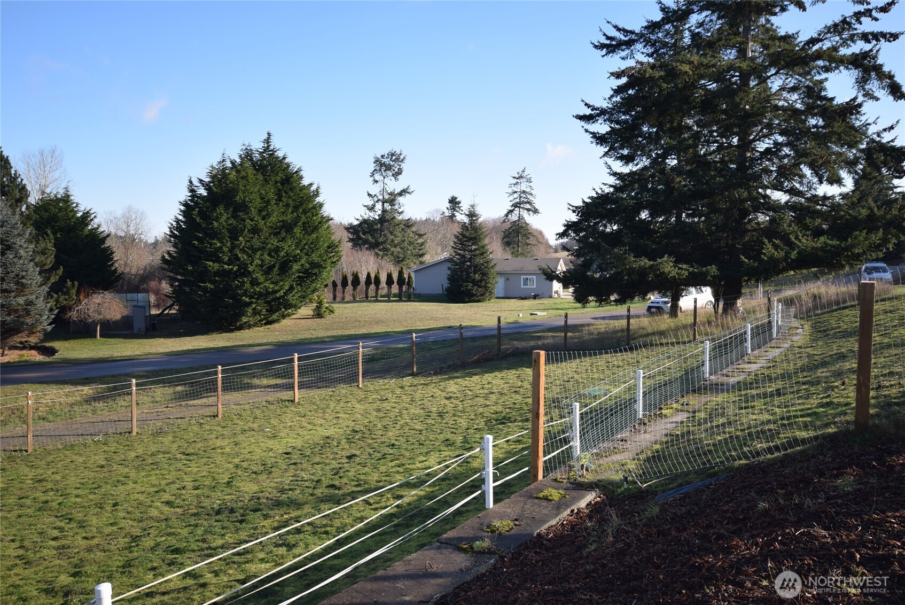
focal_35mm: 30
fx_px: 755
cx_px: 452
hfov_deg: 61.9
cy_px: 302
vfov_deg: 43.7
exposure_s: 1/160
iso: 100
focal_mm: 20
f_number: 6.3
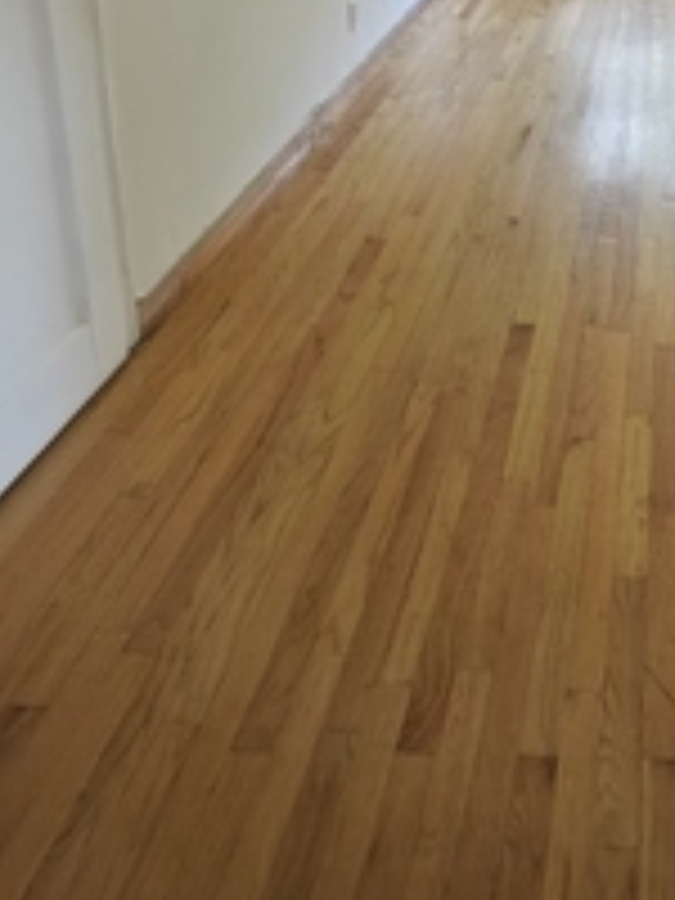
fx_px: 910
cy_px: -27
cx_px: 641
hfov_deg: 37.3
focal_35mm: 35
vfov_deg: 43.8
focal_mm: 2.59
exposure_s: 1/24
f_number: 2.2
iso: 200
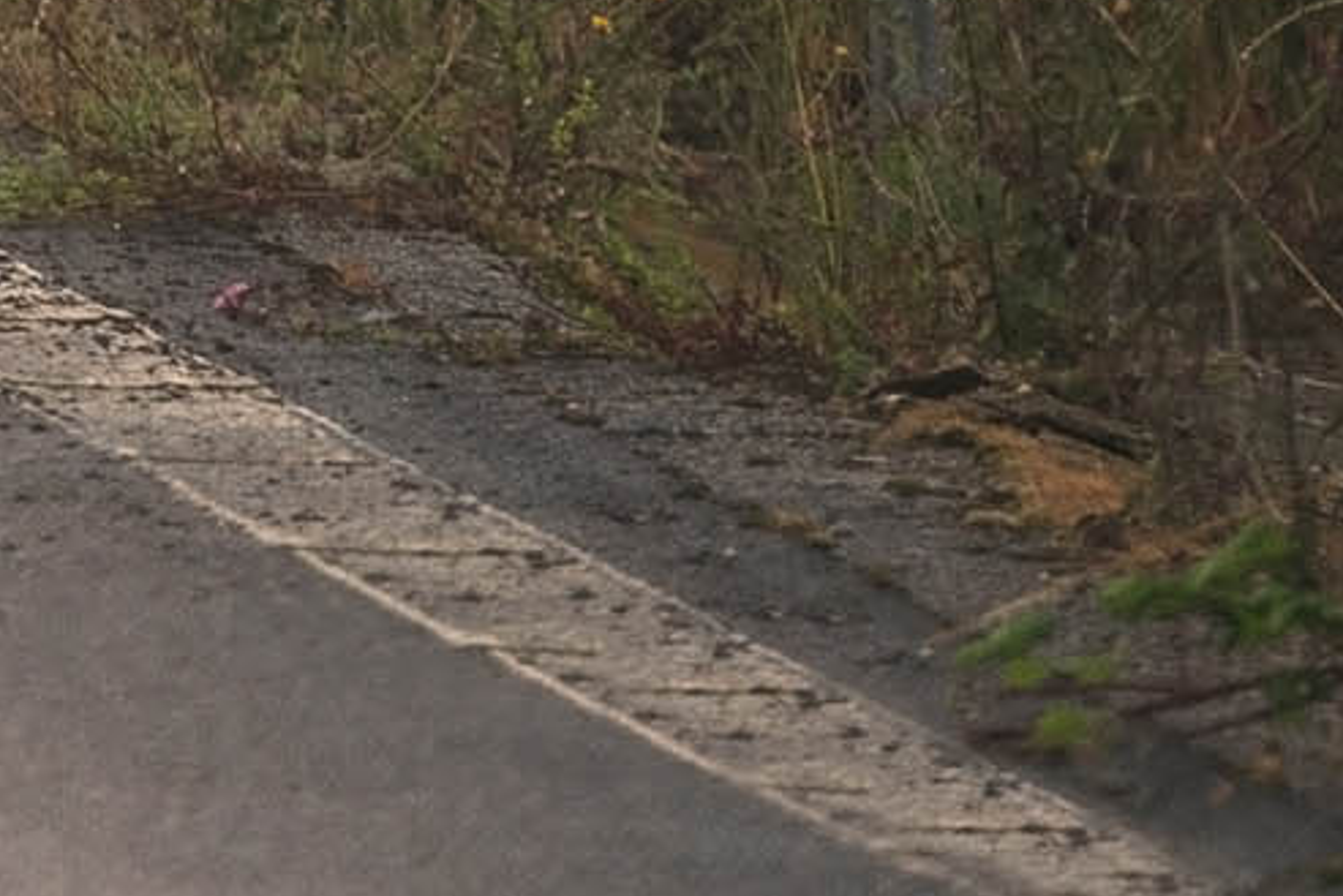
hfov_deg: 1.4
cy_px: -1849
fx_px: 53061
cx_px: -2945
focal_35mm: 1422
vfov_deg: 1.0
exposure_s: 1/250
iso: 400
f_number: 2.8
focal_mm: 200
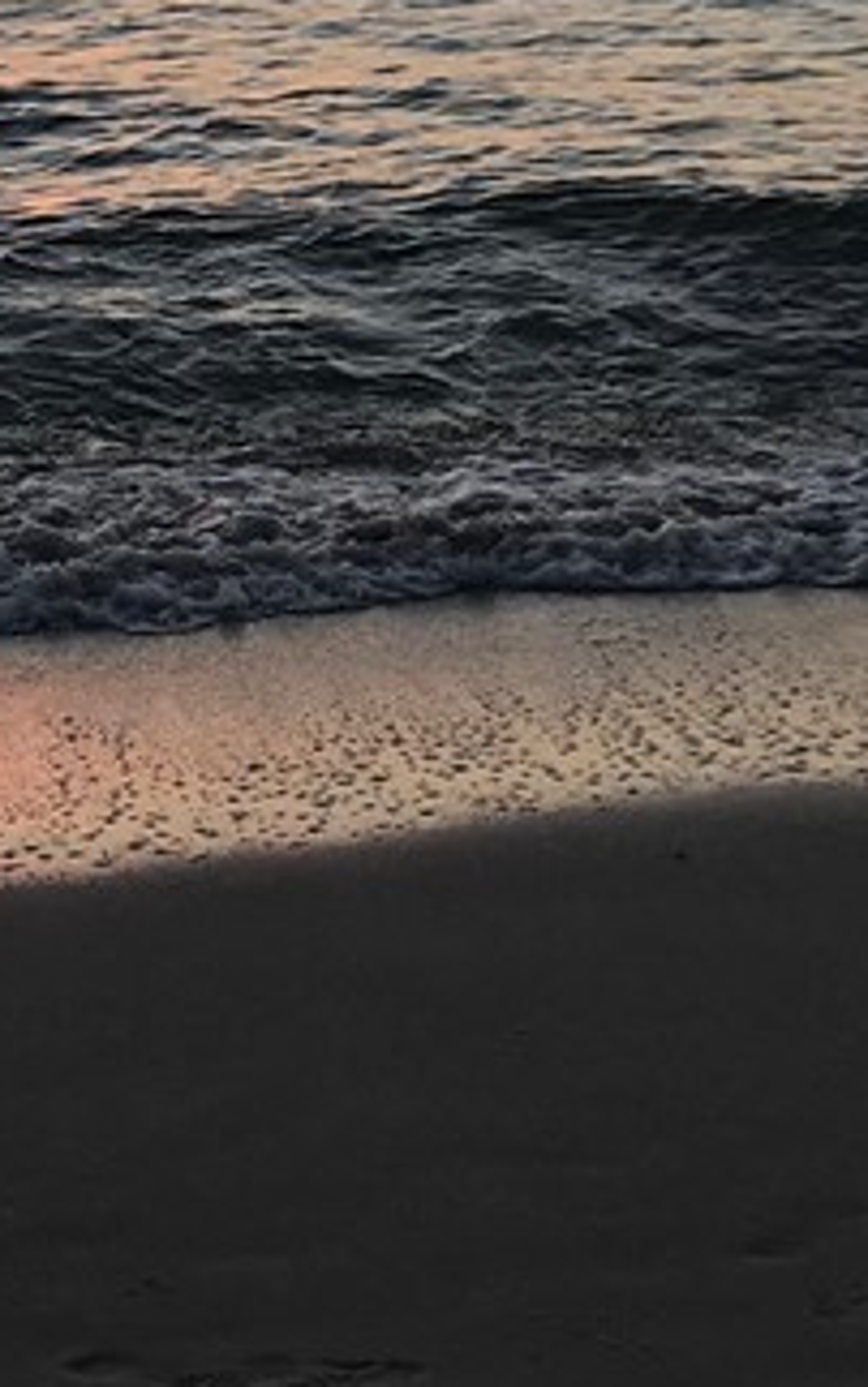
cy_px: 0
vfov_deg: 21.3
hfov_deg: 13.8
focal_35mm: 94
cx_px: 82
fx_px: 3556
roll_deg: -0.3
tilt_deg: -7.7
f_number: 1.8
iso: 20
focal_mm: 3.99
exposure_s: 1/454
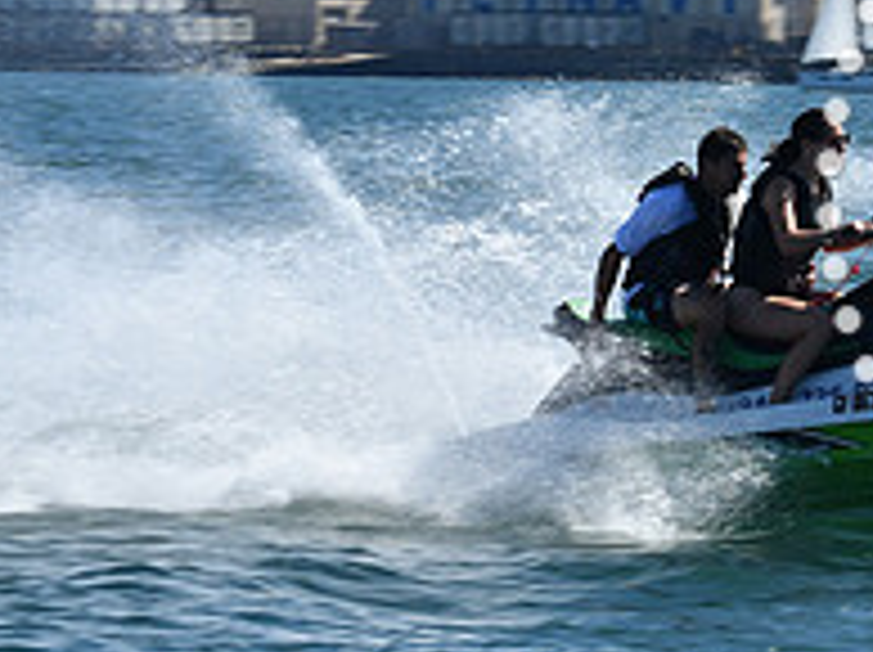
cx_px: 1246
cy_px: 187
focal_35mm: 268
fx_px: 6750
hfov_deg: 7.3
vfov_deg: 5.5
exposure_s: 1/400
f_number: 10
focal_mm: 62
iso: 100
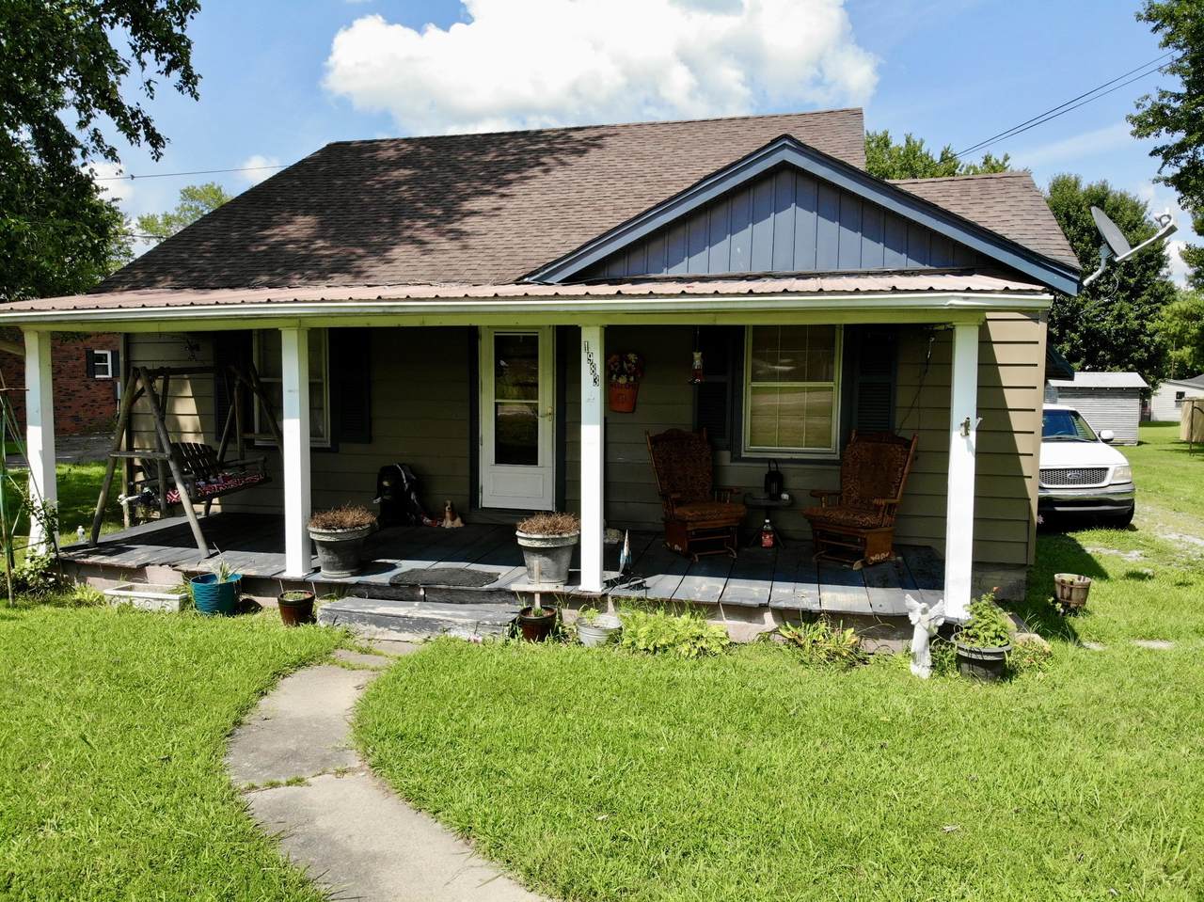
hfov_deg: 71.6
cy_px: 451
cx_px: 602
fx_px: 834
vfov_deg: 56.8
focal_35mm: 24
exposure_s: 1/847
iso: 104
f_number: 2.8
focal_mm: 4.5
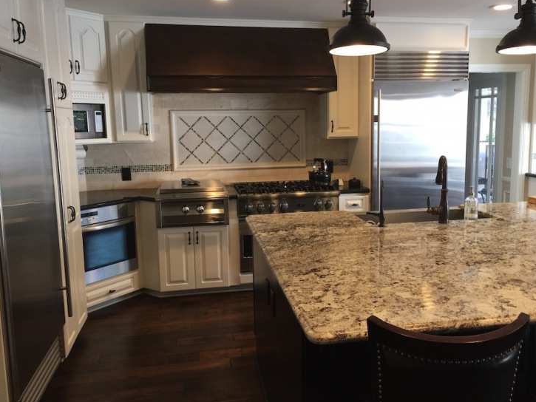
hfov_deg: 56.7
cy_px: 190
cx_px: 294
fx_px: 496
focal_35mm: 32
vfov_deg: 44.2
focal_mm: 4.15
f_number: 2.2
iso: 32
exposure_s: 1/30
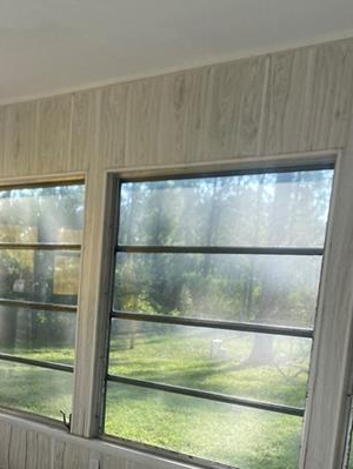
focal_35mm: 50
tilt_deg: -12.2
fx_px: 679
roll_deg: -4.1
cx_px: 52
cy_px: 395
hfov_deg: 28.3
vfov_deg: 36.5
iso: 32
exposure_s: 1/539
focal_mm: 4.25
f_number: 1.8
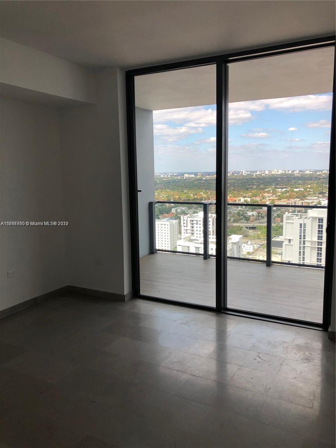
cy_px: 224
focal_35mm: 28
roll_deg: +0.5
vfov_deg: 63.4
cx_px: 168
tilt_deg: -7.9
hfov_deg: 49.7
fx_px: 362
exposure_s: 1/403
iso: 20
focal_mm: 3.99
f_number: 1.8
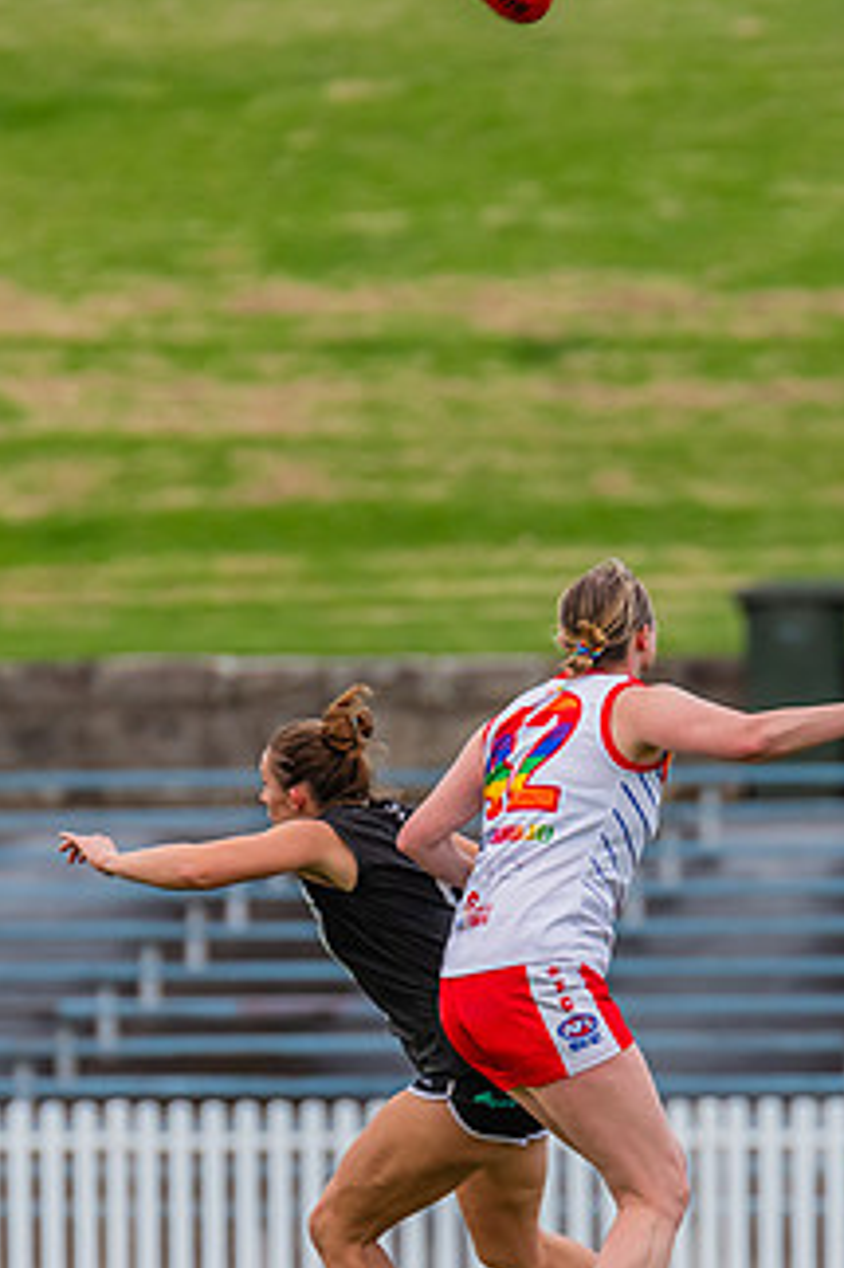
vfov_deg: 2.2
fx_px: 33160
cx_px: 563
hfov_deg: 1.5
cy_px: 811
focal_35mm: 942
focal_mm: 420
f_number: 6.3
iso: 800
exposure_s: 1/1000
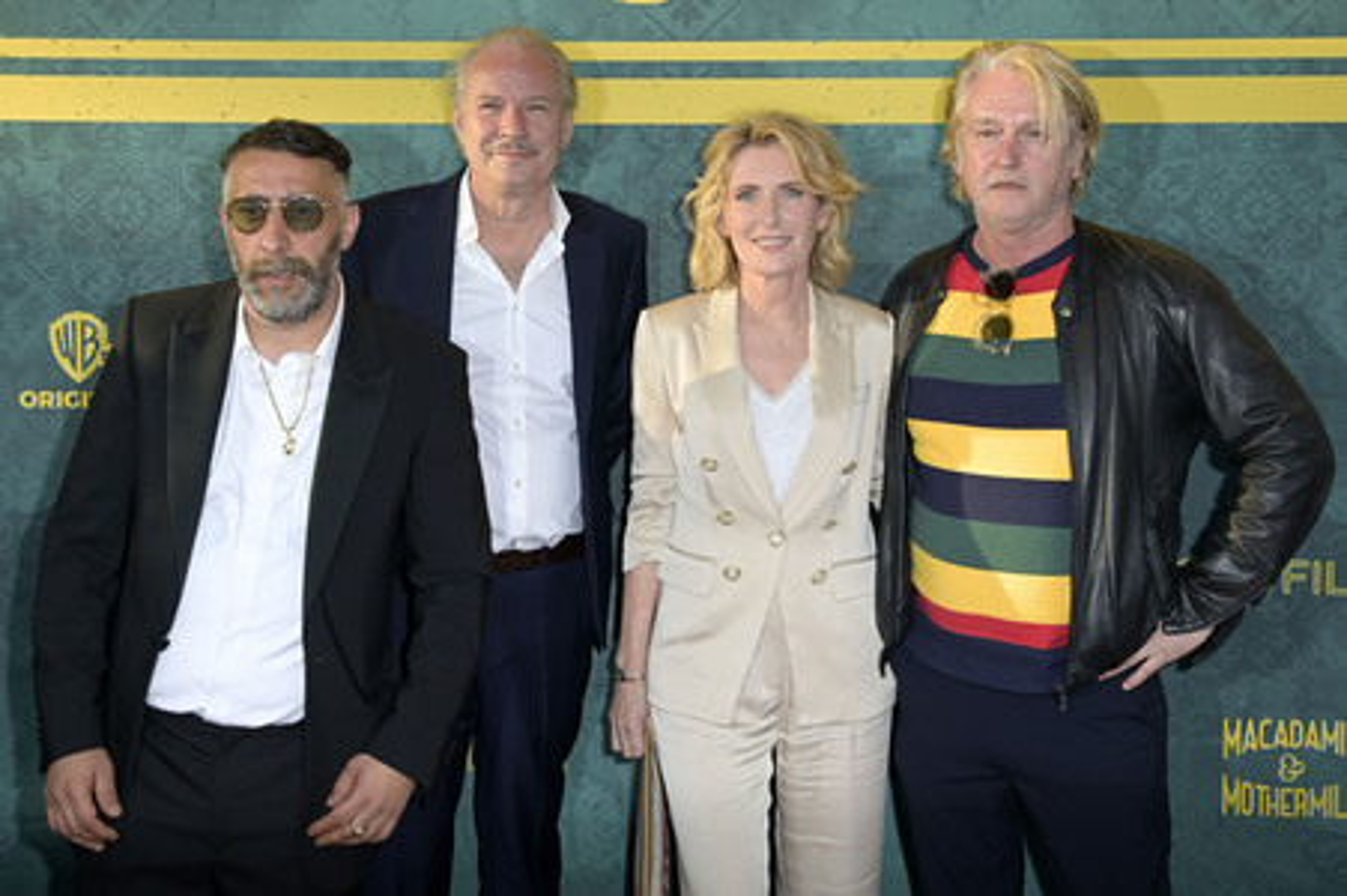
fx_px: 1496
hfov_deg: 48.5
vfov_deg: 33.4
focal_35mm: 40
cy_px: 448
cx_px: 674
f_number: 5.6
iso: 400
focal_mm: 40
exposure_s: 1/250
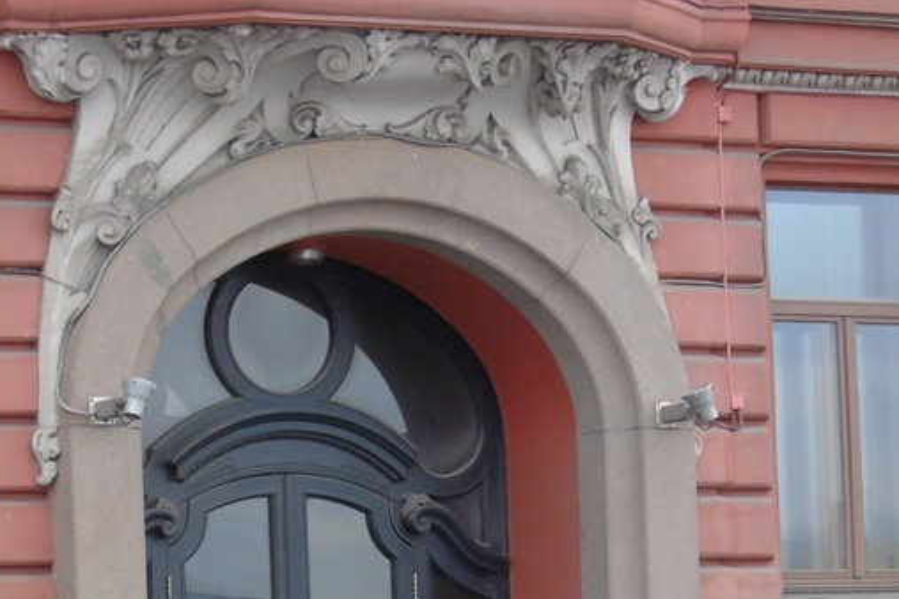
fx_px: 5094
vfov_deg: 6.7
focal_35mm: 204
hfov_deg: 10.1
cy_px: 548
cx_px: 451
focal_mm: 25
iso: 320
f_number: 4.7
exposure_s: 1/125
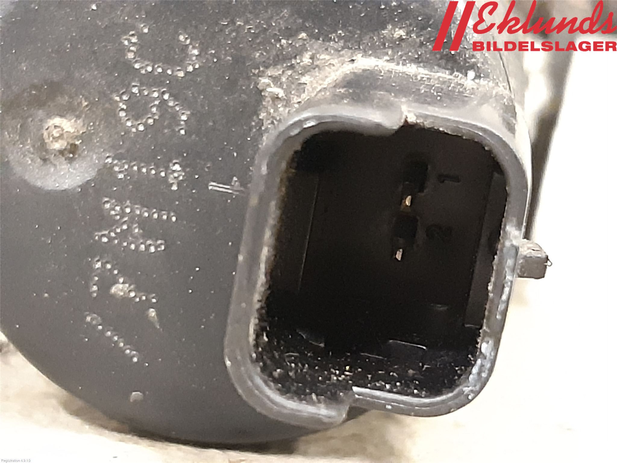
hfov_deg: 67.3
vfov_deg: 53.1
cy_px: 232
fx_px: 463
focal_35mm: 26
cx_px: 308
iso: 640
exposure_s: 1/25
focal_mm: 3.93
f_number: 1.7
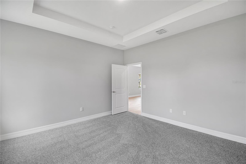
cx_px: 123
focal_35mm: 15
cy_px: 82
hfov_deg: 100.4
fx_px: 102
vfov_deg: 77.3
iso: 250
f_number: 9
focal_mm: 10
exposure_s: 1/20
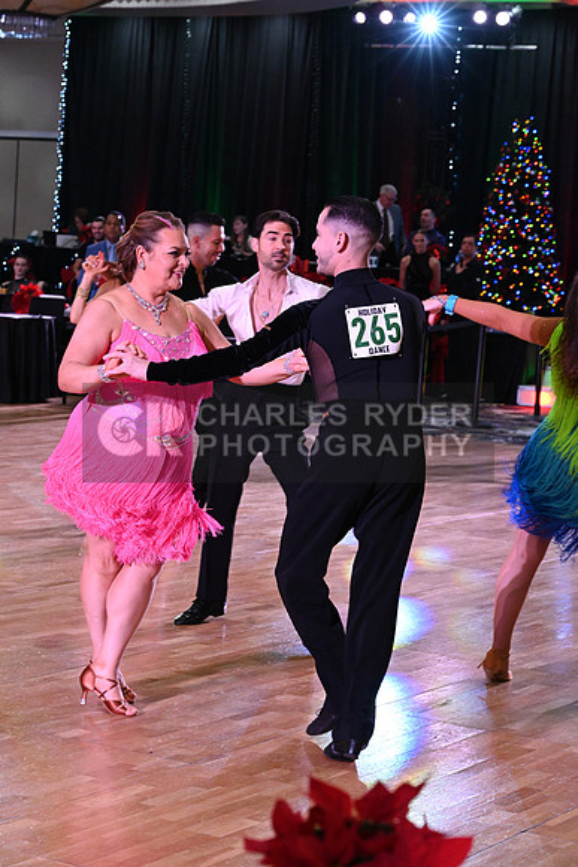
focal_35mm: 85
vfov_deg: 23.9
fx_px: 2046
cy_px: 434
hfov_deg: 16.1
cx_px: 289
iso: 5000
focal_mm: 85
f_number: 7.1
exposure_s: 1/250
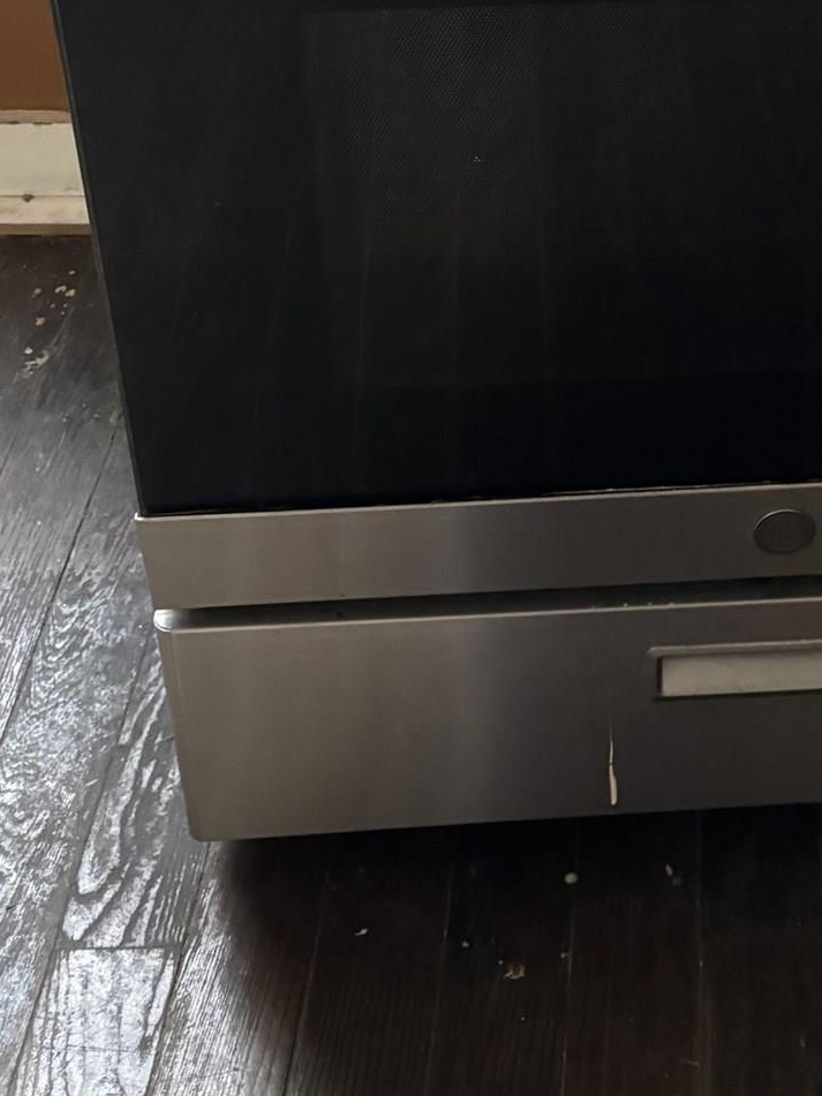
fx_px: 1995
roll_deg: -0.8
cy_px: -97
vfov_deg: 28.1
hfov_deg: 22.6
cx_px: 763
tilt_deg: -26.9
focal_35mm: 63
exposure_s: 1/30
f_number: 1.6
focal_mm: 5.96
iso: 800
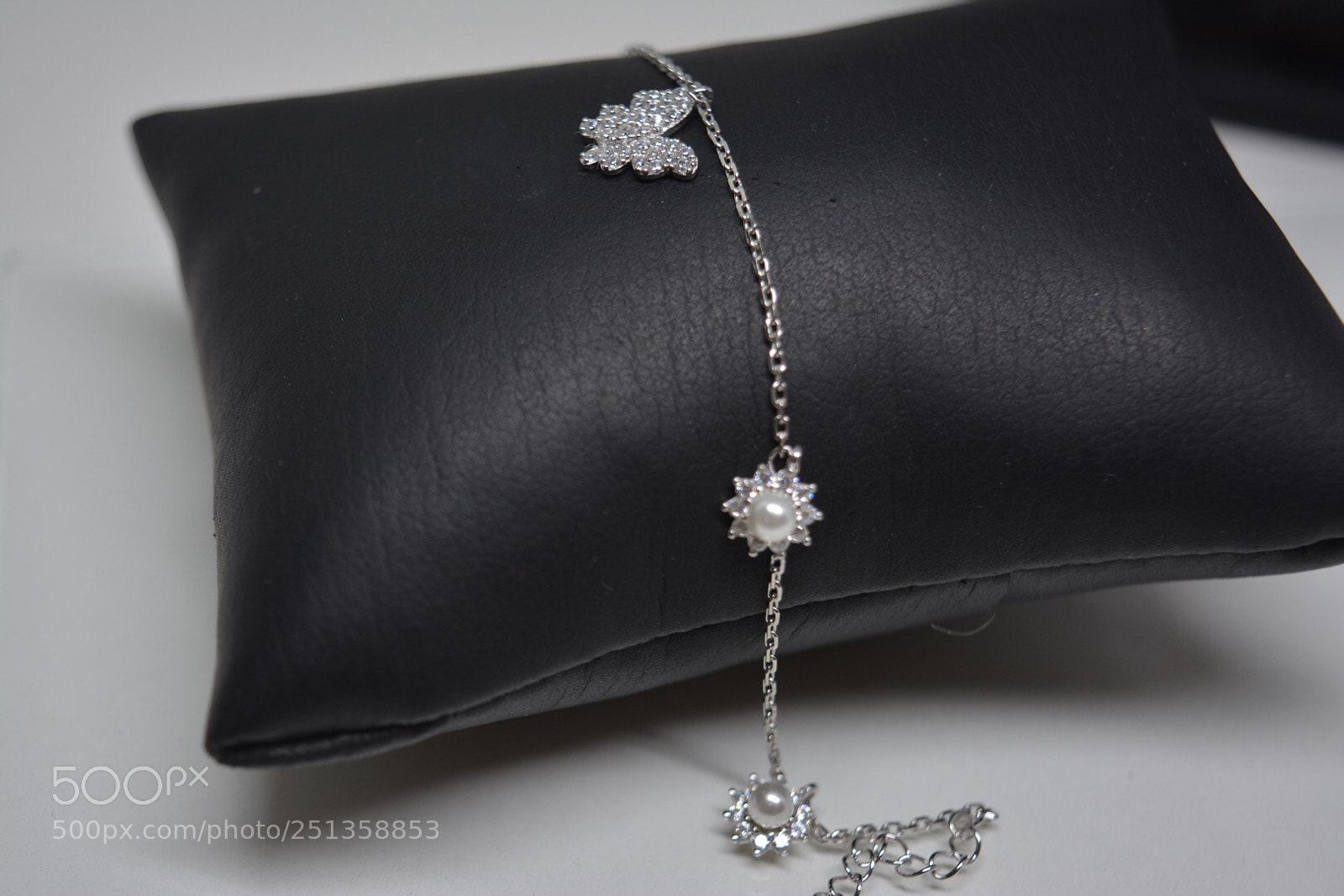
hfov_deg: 33.4
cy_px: 448
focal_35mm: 60
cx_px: 672
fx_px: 2240
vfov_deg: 22.6
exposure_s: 1/100
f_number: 4.8
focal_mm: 40
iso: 160
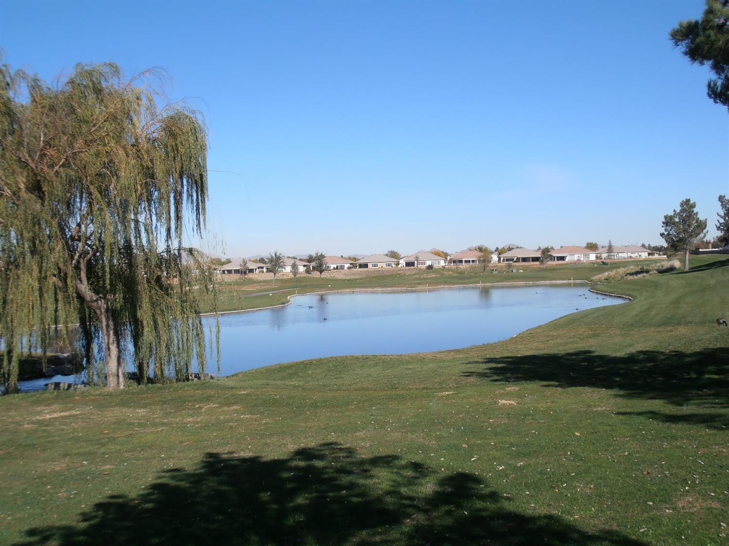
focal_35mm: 40
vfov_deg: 35.9
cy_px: 273
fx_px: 842
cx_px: 364
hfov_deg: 46.8
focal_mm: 7.15
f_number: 3.9
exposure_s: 1/1250
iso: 80
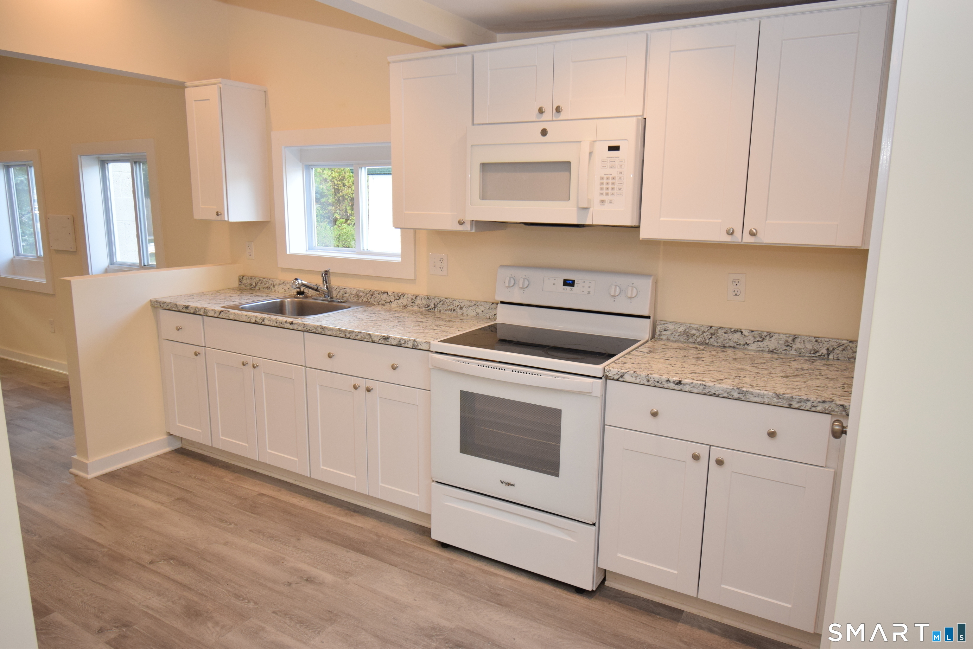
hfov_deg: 77.3
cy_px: 324
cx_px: 486
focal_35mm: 22
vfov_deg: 56.1
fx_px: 608
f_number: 6.3
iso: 560
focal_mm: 15
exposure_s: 1/60
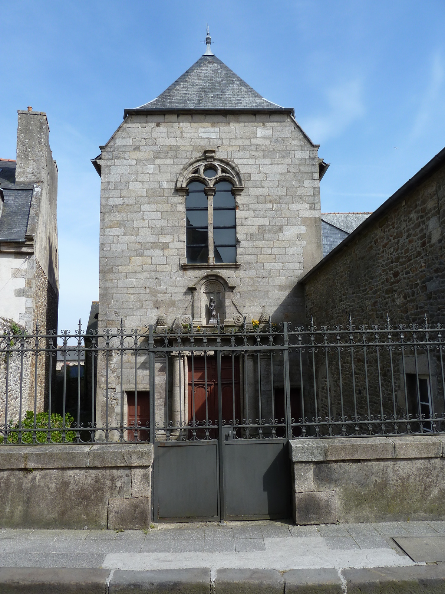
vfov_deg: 69.4
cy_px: 297
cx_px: 222
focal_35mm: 25
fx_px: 429
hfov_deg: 54.9
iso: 80
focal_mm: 4.1
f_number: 4
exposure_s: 1/400
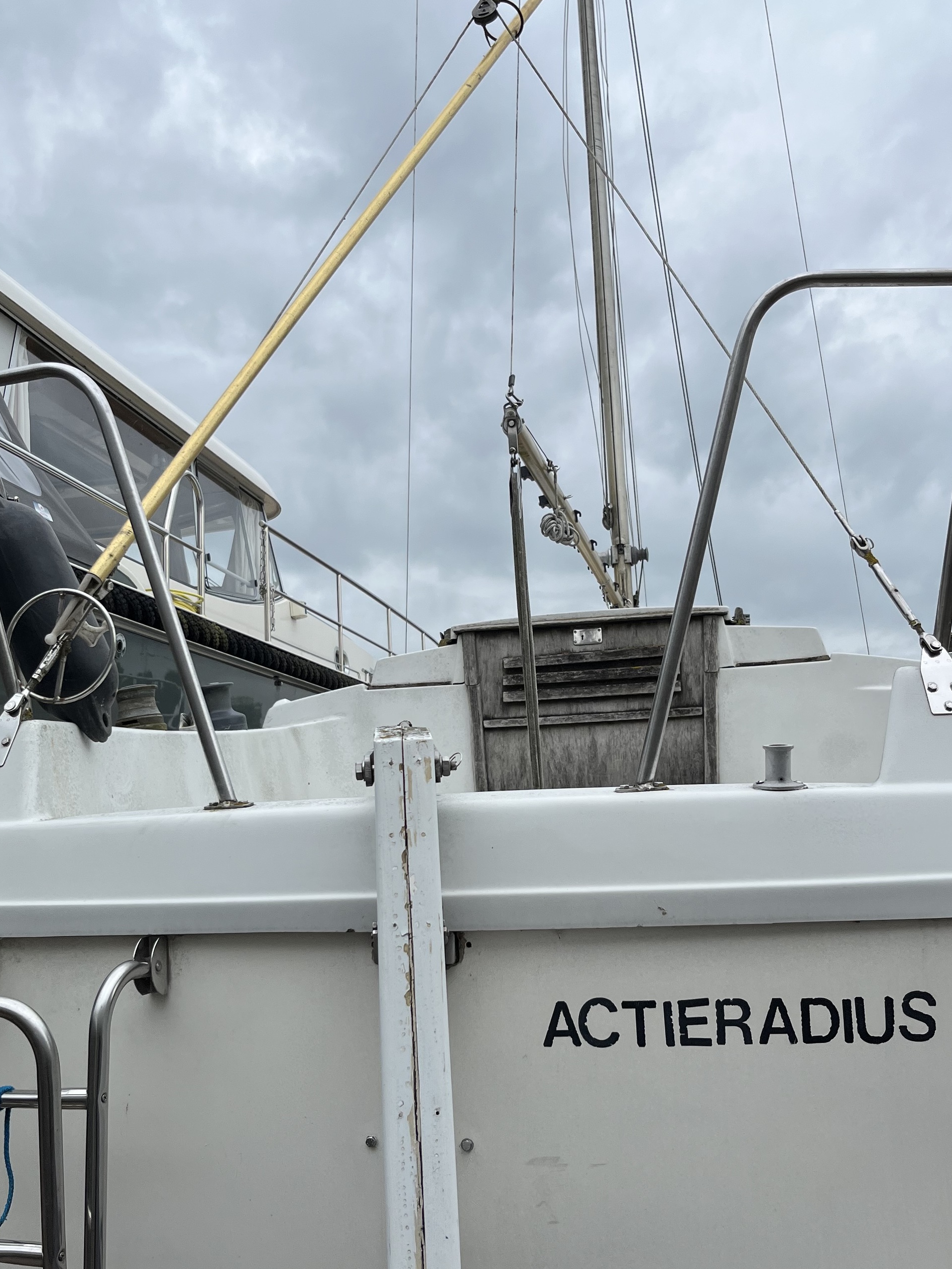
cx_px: 474
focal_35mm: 34
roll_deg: +2.2
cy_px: 676
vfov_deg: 53.9
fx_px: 1247
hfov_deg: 41.8
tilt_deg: +8.5
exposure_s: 1/2222
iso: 50
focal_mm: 5.1
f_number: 1.6
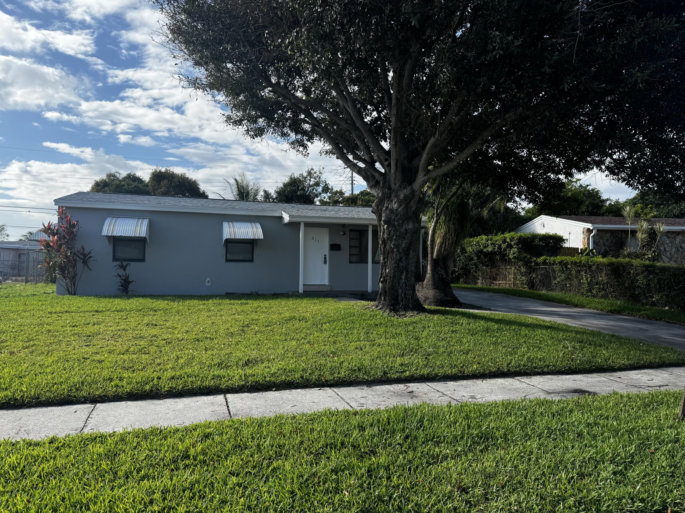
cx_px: 342
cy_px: 256
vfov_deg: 56.8
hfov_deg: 71.6
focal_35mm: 24
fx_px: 475
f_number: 1.78
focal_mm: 6.76
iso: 80
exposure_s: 1/2252
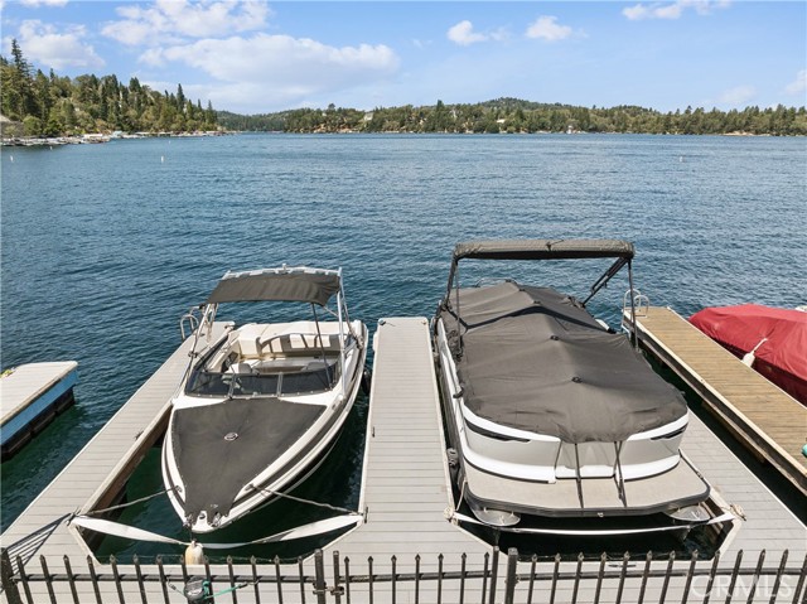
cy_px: 302
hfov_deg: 71.6
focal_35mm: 24
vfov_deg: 56.8
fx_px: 559
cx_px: 404
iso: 130
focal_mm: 12.3
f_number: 2.8
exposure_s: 1/120
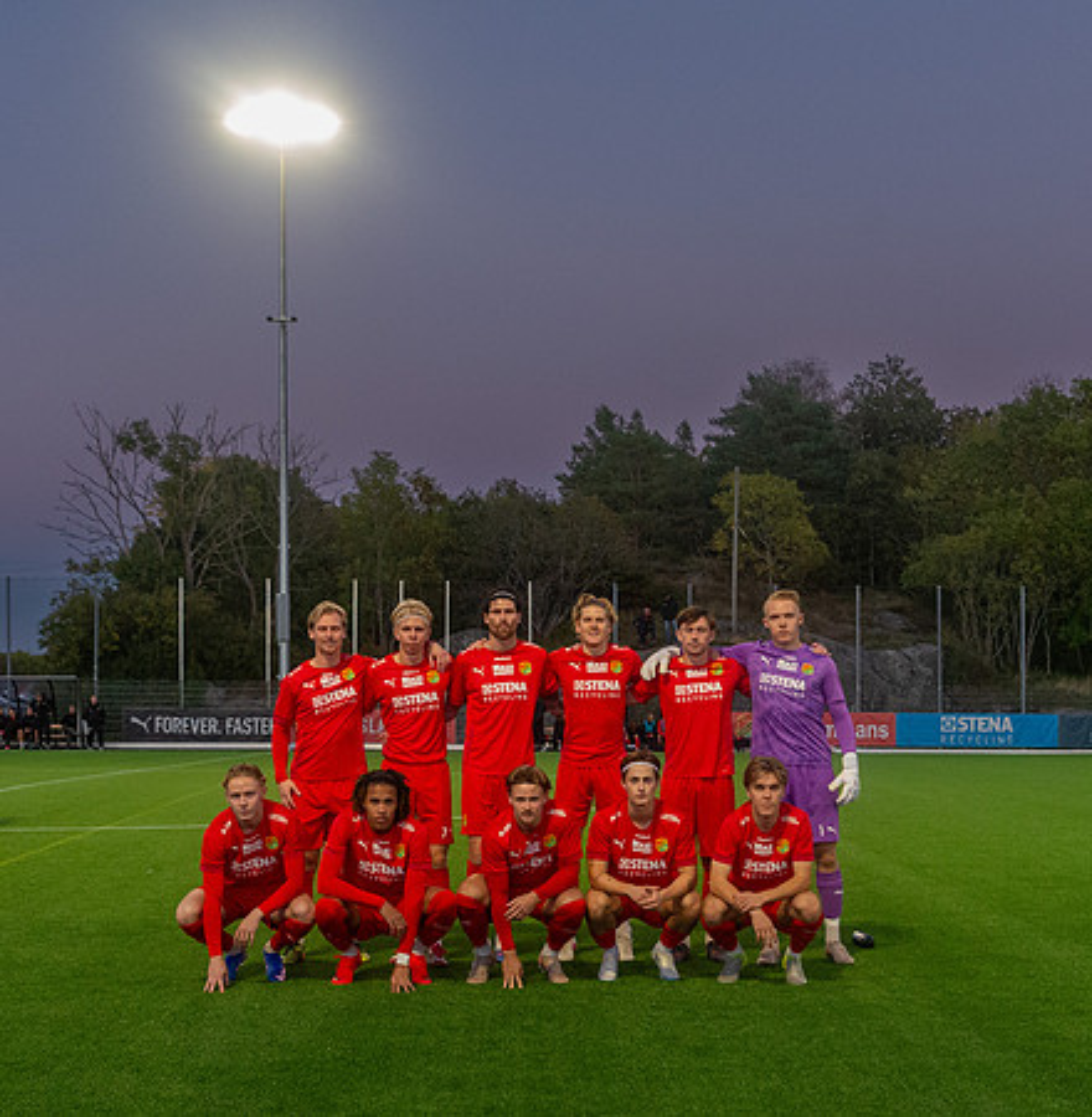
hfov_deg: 28.3
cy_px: 734
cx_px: 601
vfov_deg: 28.7
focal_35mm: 60
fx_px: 2166
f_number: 4
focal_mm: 35
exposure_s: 1/320
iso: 4000
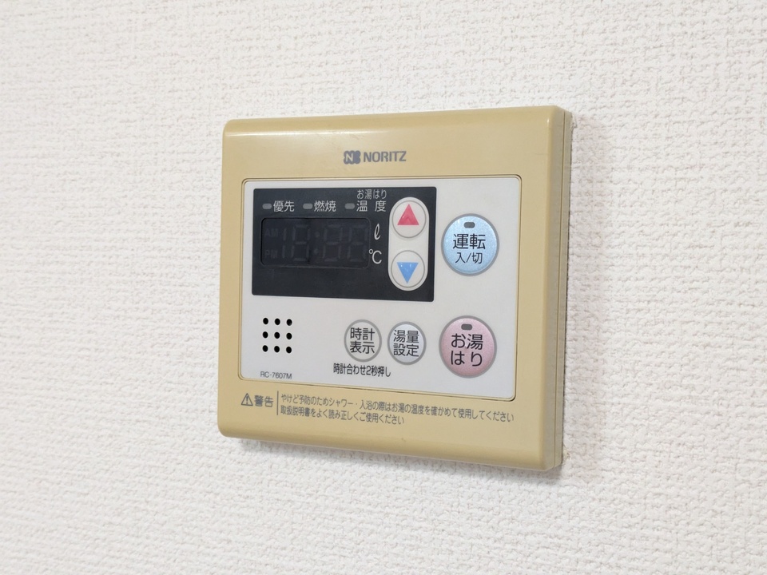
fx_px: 1130
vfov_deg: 28.6
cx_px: 384
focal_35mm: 51
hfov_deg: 37.5
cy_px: 288
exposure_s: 1/120
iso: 745
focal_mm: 5.43
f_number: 1.89
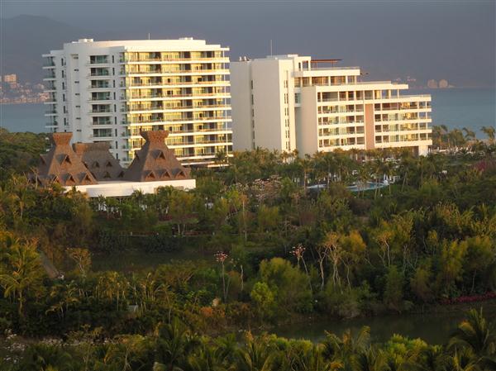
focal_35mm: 134
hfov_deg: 14.7
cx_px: 248
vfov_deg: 11.1
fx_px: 1919
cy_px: 186
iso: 180
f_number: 4.9
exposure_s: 1/100
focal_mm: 24.2
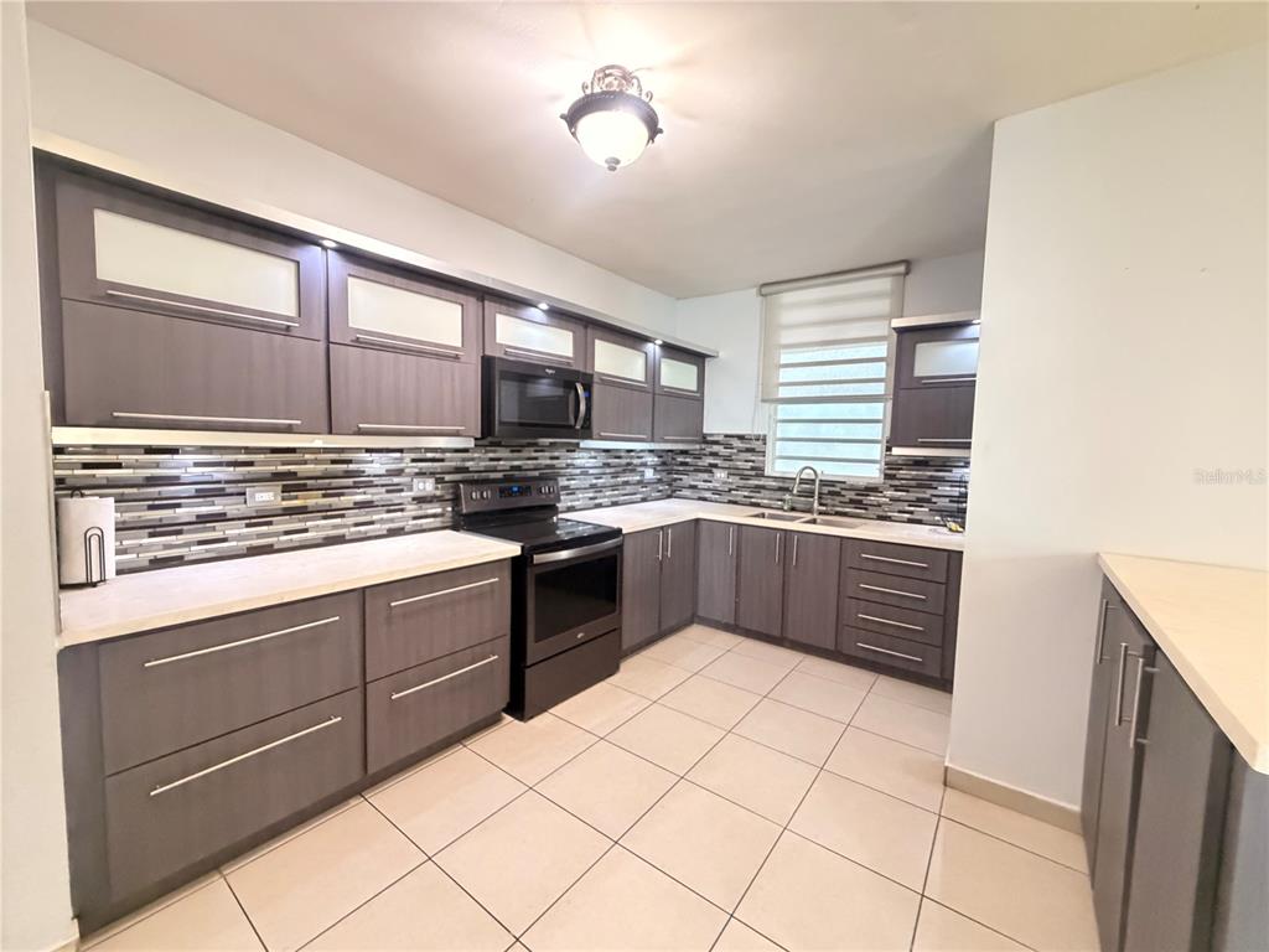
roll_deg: -1.2
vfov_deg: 85.7
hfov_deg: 102.1
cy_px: 476
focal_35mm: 14
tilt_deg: -3.9
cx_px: 634
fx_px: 513
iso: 1000
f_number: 2.2
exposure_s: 1/60
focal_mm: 2.22
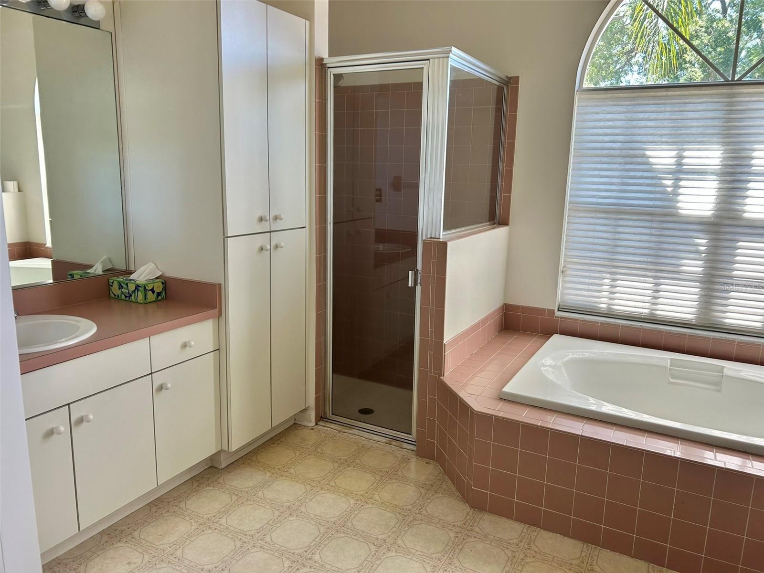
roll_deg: -0.9
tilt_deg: -11.4
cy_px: 286
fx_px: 574
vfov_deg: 53.1
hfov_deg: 67.3
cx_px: 382
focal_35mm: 26
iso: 50
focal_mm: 5.7
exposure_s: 1/121
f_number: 1.5
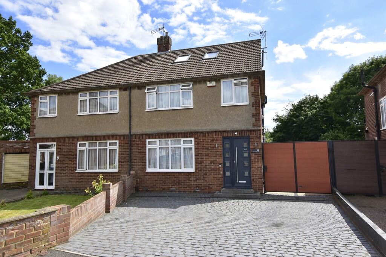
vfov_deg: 53.1
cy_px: 128
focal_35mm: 24
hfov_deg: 73.7
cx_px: 193
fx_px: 257
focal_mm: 16
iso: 640
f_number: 8
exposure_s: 1/1250
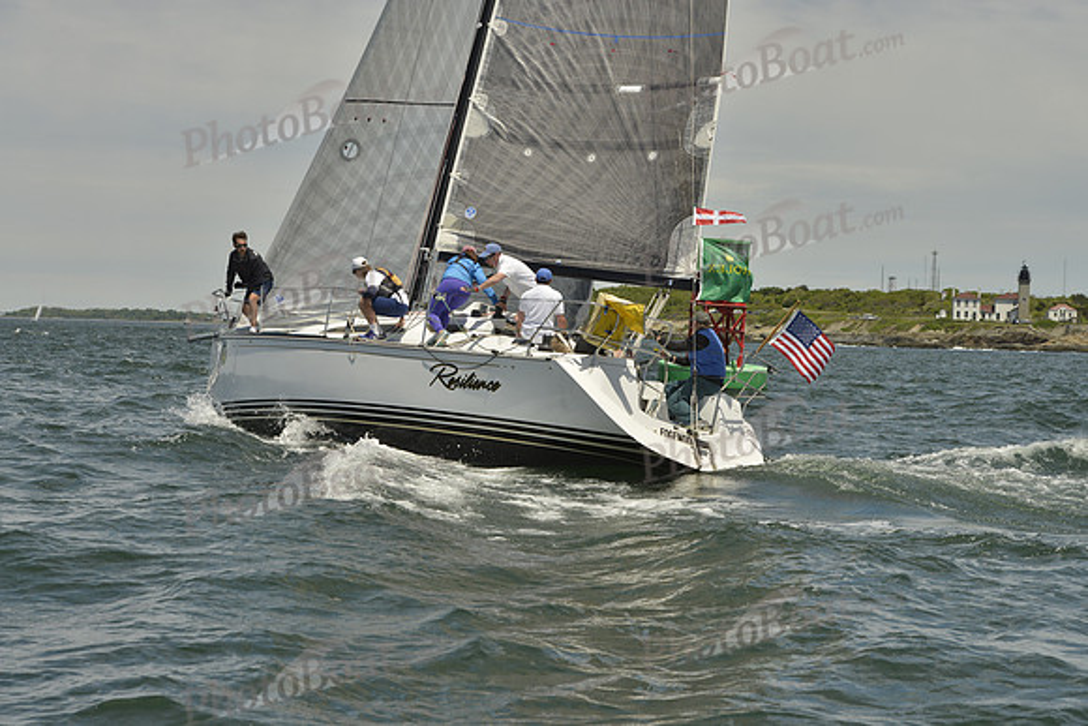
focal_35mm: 80
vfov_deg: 17.1
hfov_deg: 25.4
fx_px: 2418
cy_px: 363
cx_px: 544
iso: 280
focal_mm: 80
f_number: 9
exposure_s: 1/1600
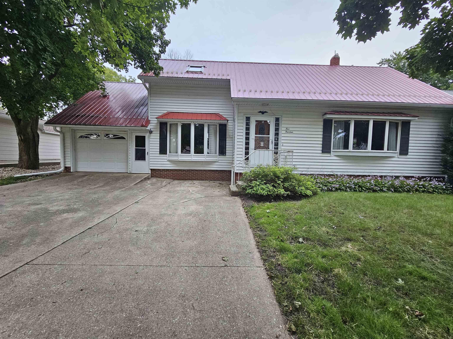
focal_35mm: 13
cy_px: 170
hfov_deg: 106.2
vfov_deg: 89.9
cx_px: 226
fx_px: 170
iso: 80
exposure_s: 1/60
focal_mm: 2.2
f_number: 2.2
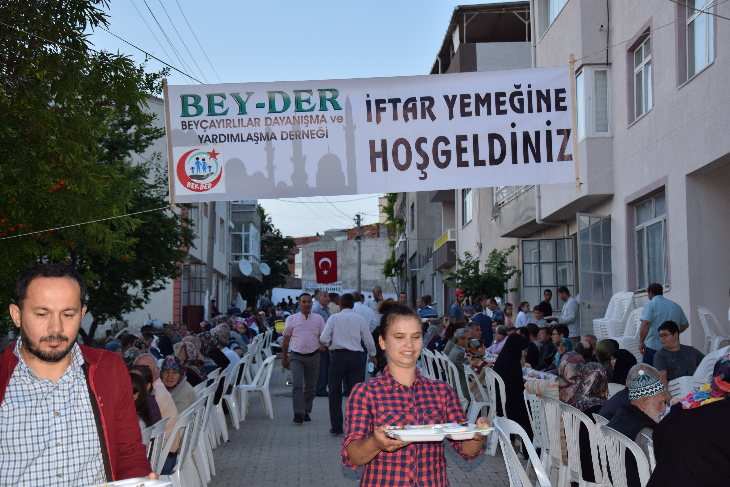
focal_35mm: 51
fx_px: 1034
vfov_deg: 26.5
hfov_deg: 38.9
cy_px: 244
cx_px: 365
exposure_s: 1/80
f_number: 4.2
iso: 320
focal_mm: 34
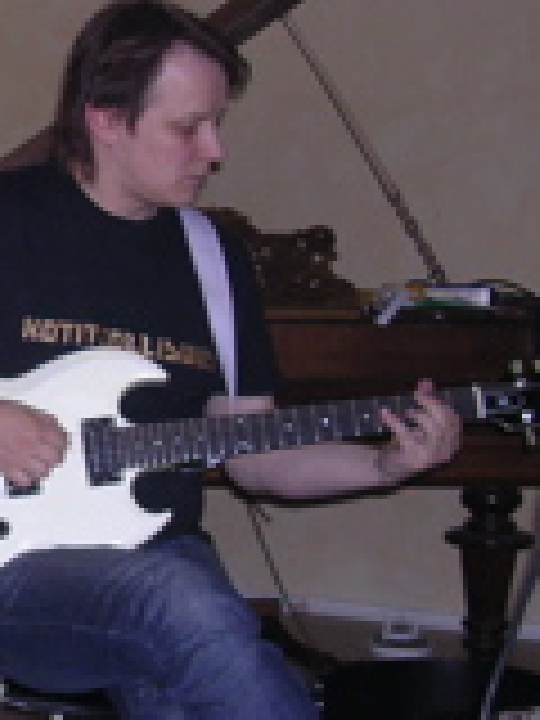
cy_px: 364
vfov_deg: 20.7
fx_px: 1976
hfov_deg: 14.6
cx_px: -238
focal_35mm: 95
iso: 226
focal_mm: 5.8
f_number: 2.8
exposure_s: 1/60.1
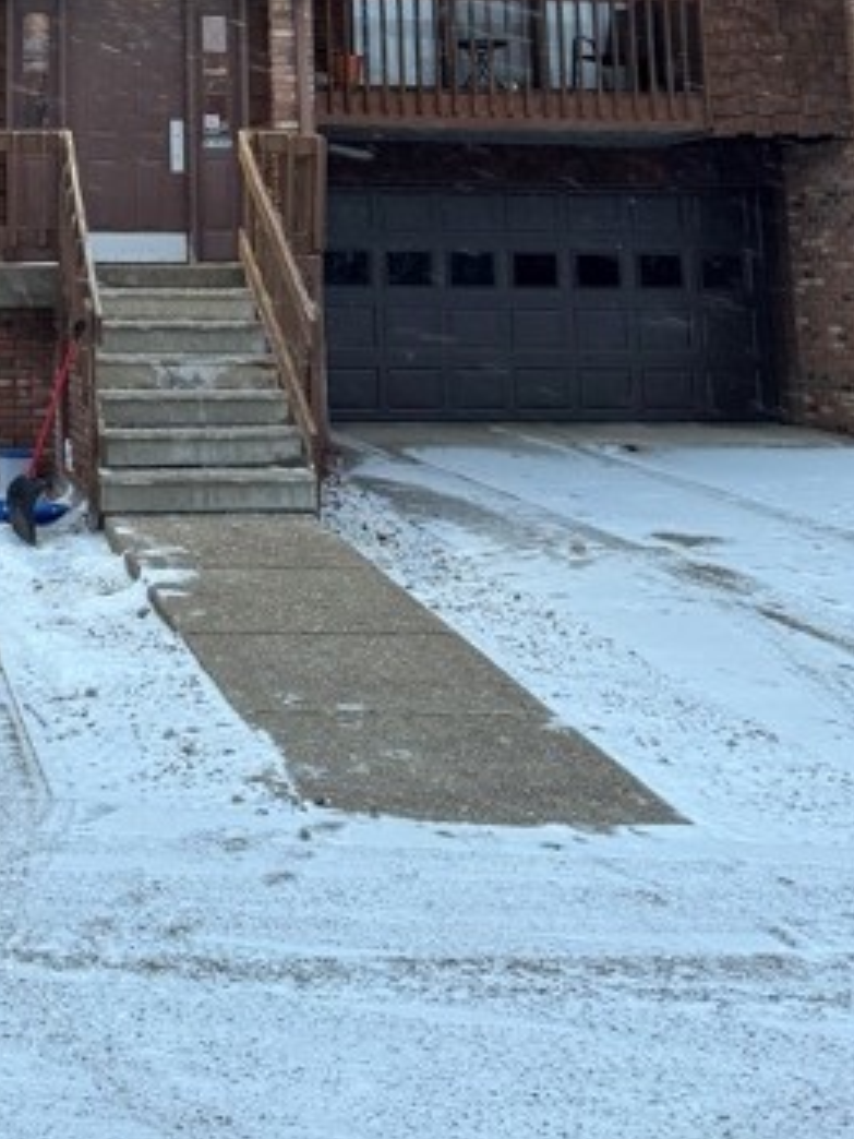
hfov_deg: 26.2
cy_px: -13
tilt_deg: +10.9
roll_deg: +0.1
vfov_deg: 33.0
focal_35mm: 53
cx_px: 23
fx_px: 1743
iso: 200
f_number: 1.78
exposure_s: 1/102
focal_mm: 6.76
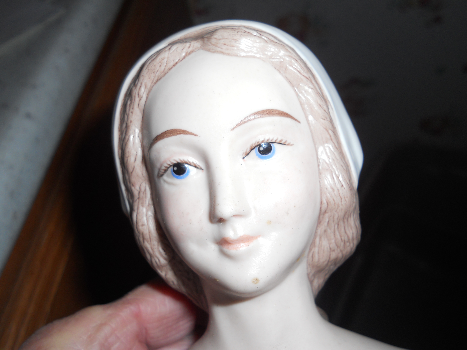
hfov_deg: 56.8
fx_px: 432
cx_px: 234
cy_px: 175
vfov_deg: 44.2
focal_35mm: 32
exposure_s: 1/25
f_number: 8.8
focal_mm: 5.8
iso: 80
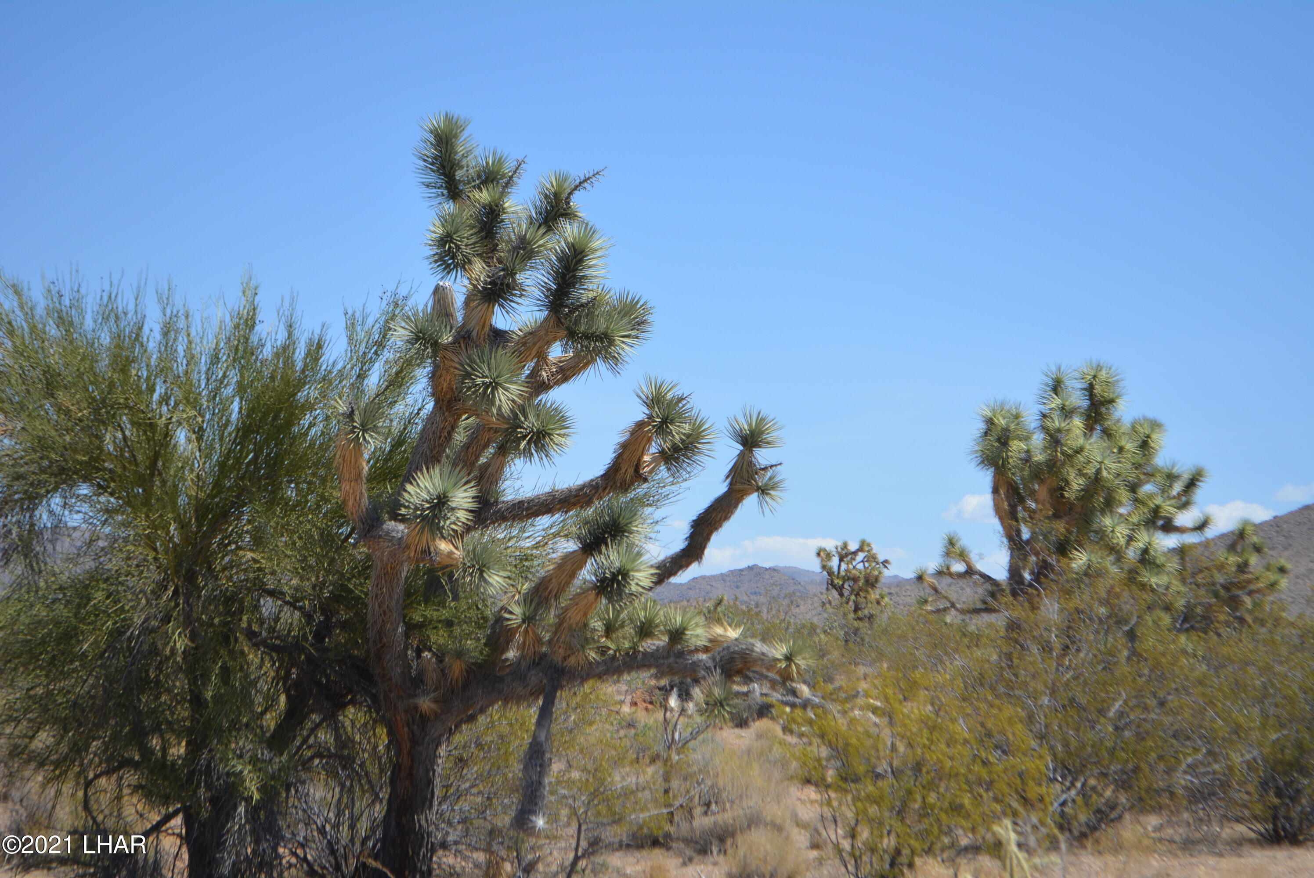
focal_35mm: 82
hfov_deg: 24.6
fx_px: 3013
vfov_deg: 16.6
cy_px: 439
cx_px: 657
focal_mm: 55
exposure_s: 1/1600
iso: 400
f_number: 6.3
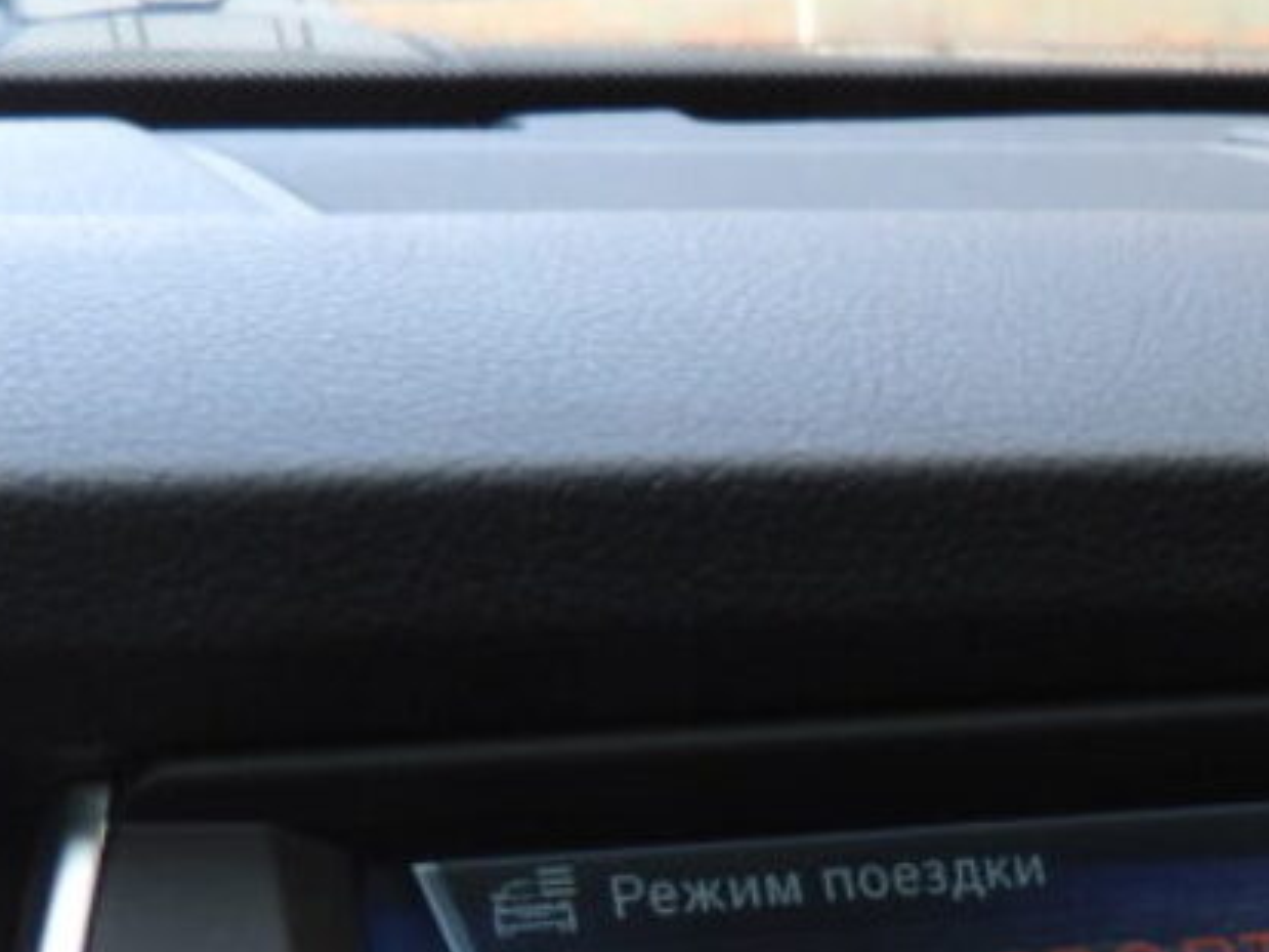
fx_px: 3410
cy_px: 1717
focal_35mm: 93
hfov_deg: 19.6
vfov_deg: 14.1
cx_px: 1585
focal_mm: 4.3
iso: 100
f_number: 2.8
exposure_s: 1/60
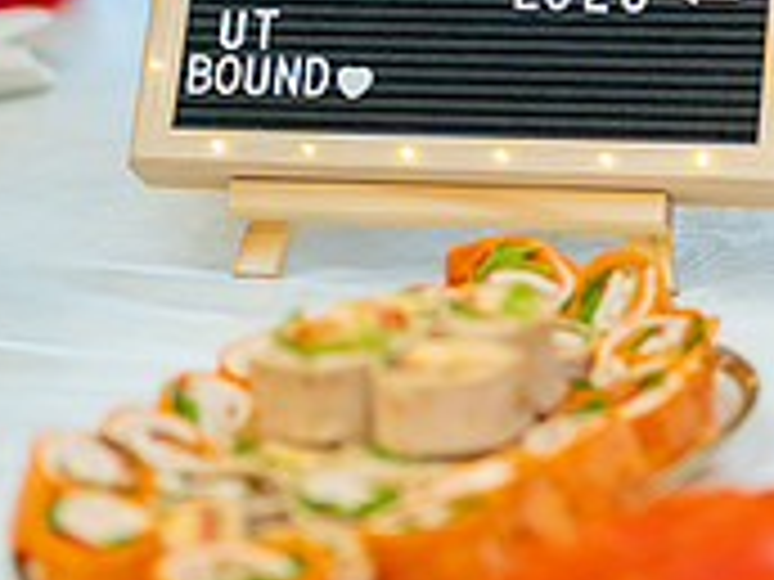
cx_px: 539
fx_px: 3980
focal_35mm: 178
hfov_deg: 11.1
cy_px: -157
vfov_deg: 8.2
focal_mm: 50
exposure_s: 1/400
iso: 1000
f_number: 1.2
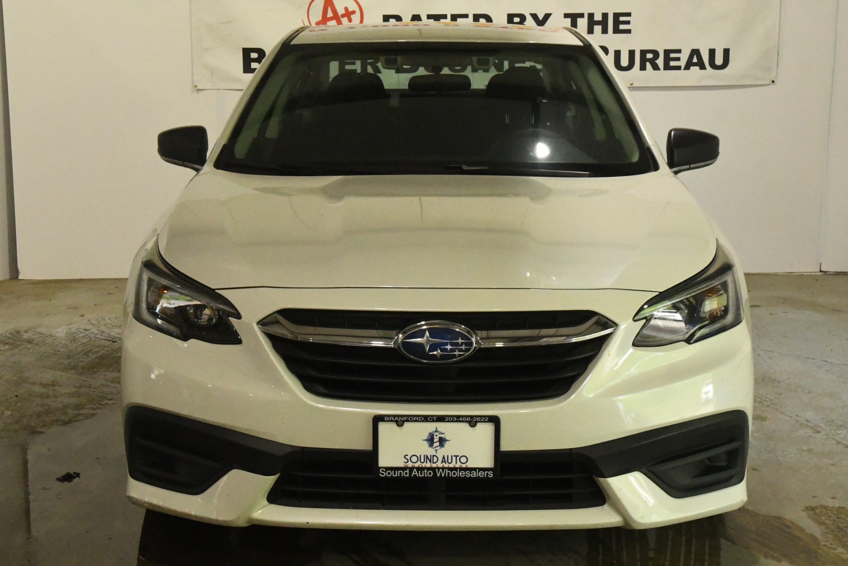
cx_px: 424
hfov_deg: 33.4
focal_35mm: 60
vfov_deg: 22.6
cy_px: 283
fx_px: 1413
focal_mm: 30
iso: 10000
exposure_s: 1/250
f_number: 10
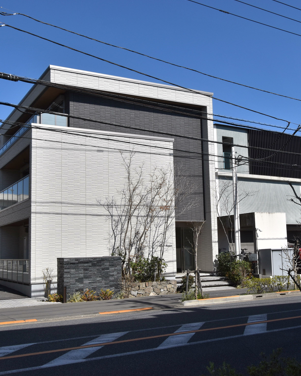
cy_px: 189
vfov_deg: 42.9
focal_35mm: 43
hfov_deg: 34.9
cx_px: 168
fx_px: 479
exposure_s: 1/500
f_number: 11
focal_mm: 20
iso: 200
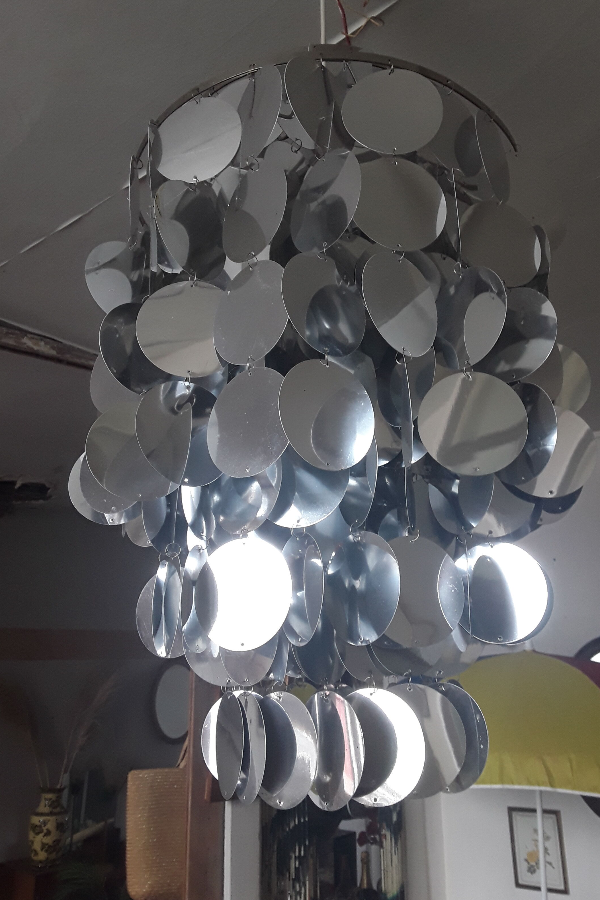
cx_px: 338
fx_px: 725
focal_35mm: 29
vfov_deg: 63.7
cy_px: 451
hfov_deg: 44.9
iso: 64
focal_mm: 2.91
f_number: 1.9
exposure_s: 1/33
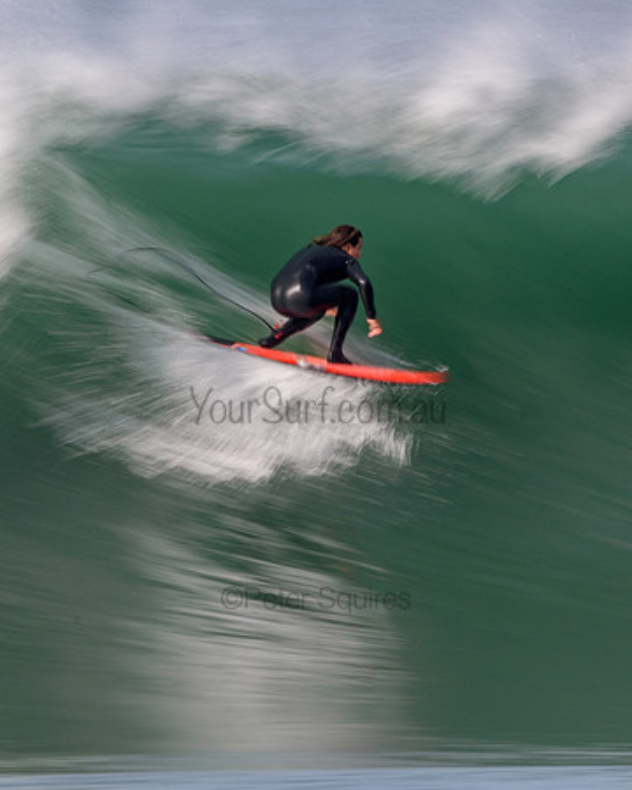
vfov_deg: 1.7
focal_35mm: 1157
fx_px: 27043
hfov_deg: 1.3
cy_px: 372
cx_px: 380
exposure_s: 1/20
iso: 100
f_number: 18
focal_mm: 440
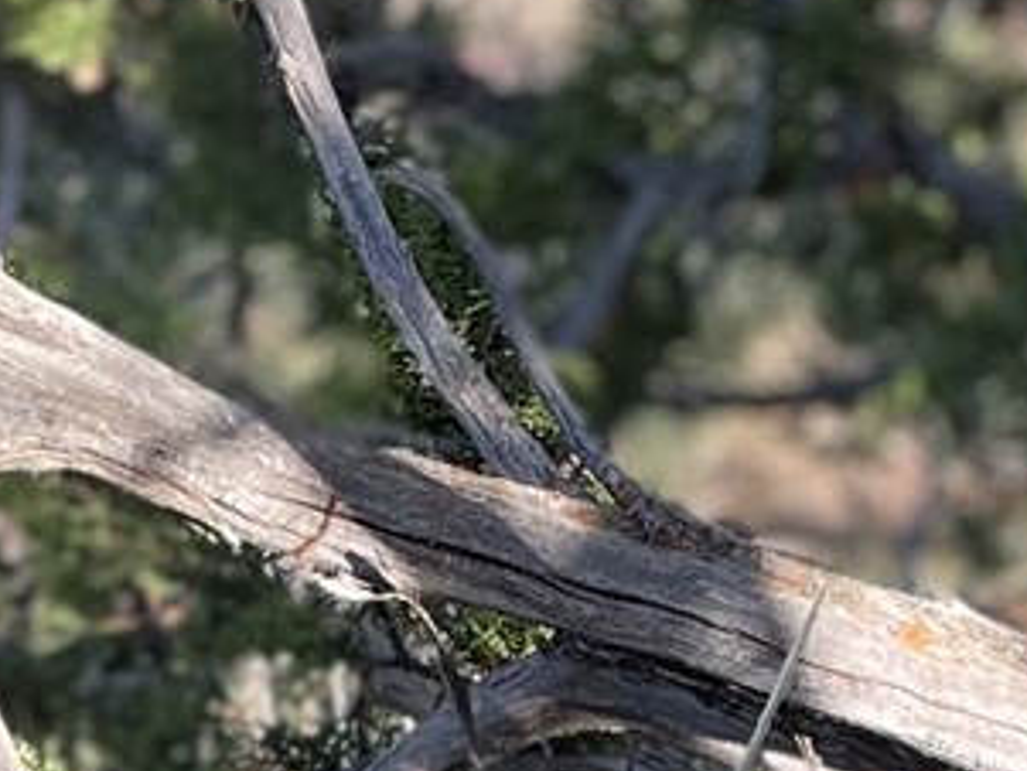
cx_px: 751
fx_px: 5253
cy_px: 1532
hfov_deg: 11.1
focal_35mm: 177
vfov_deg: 8.0
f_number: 1.6
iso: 32
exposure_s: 1/483
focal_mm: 4.2
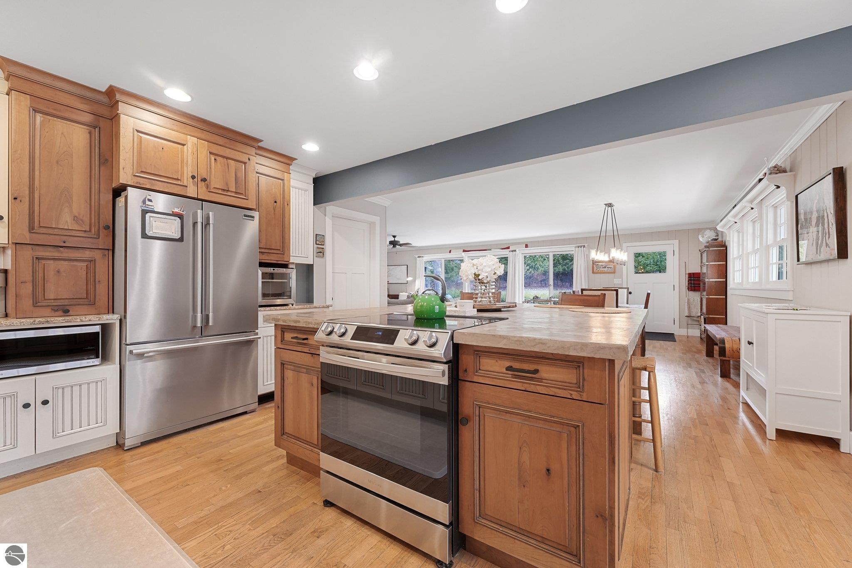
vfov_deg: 81.3
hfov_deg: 104.2
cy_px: 284
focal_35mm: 14
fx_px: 331
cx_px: 426
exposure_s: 1/20
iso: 2000
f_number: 10
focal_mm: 14
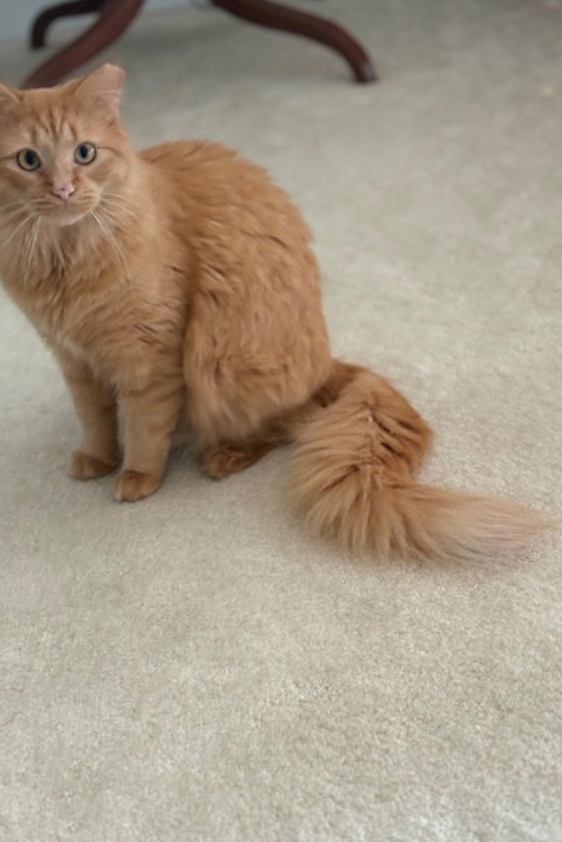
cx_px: 260
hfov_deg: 24.6
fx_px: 1286
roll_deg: +10.3
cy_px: 424
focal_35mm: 55
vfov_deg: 36.2
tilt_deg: -30.3
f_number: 1.6
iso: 400
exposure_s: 1/25
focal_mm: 5.96
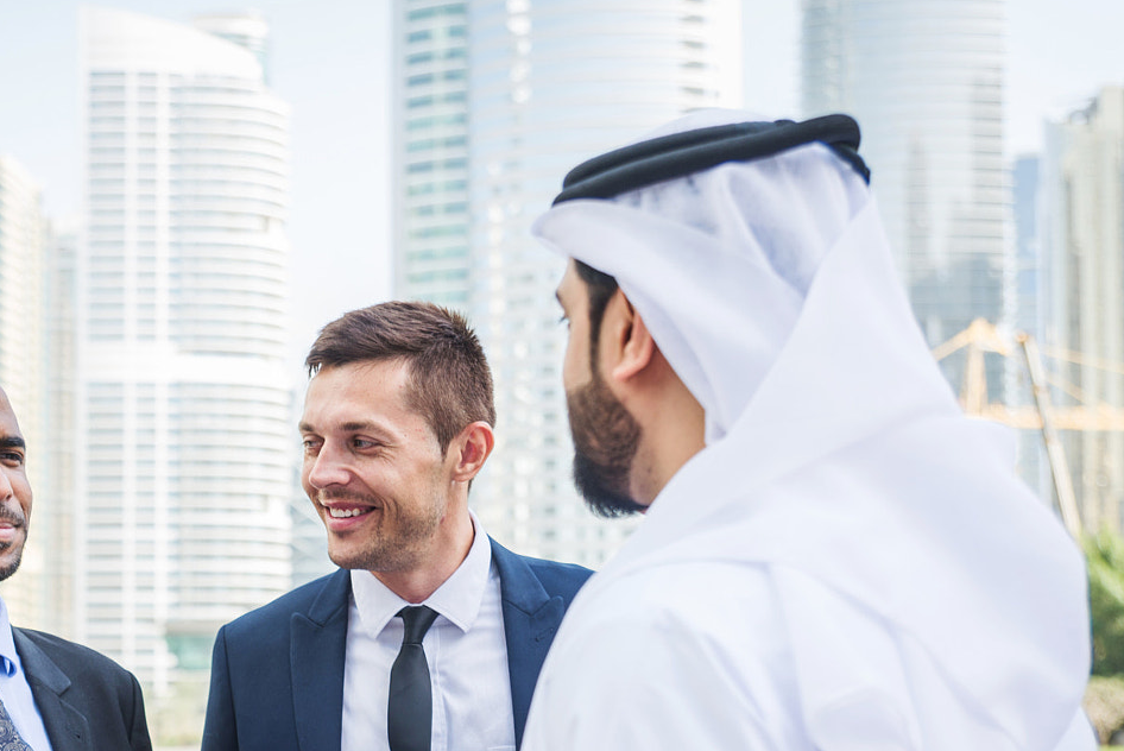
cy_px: 607
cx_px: 327
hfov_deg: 28.2
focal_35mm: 71
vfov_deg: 19.0
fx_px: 2218
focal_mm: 42
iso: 100
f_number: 3.5
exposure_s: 1/250
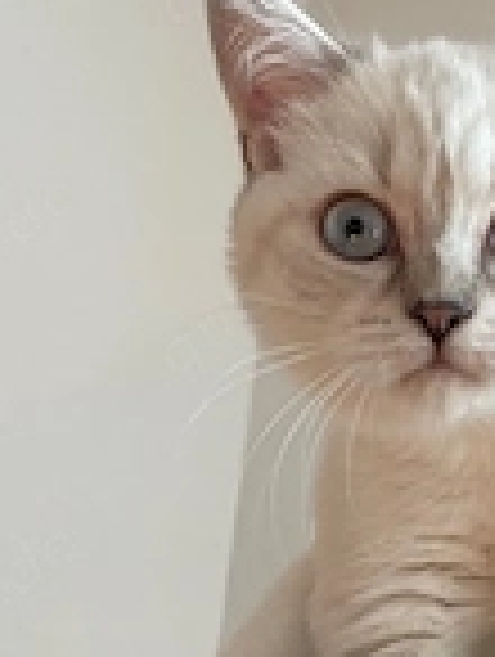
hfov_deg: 20.6
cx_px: 387
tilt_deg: +25.1
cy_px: 675
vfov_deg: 25.8
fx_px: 1350
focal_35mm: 71
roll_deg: -5.2
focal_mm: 4.2
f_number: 1.6
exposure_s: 1/93
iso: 125
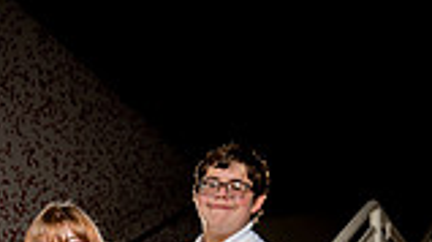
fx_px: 984
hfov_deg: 23.9
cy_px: 560
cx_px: 27
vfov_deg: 11.7
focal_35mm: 86
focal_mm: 29
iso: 250
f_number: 4.5
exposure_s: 1/250
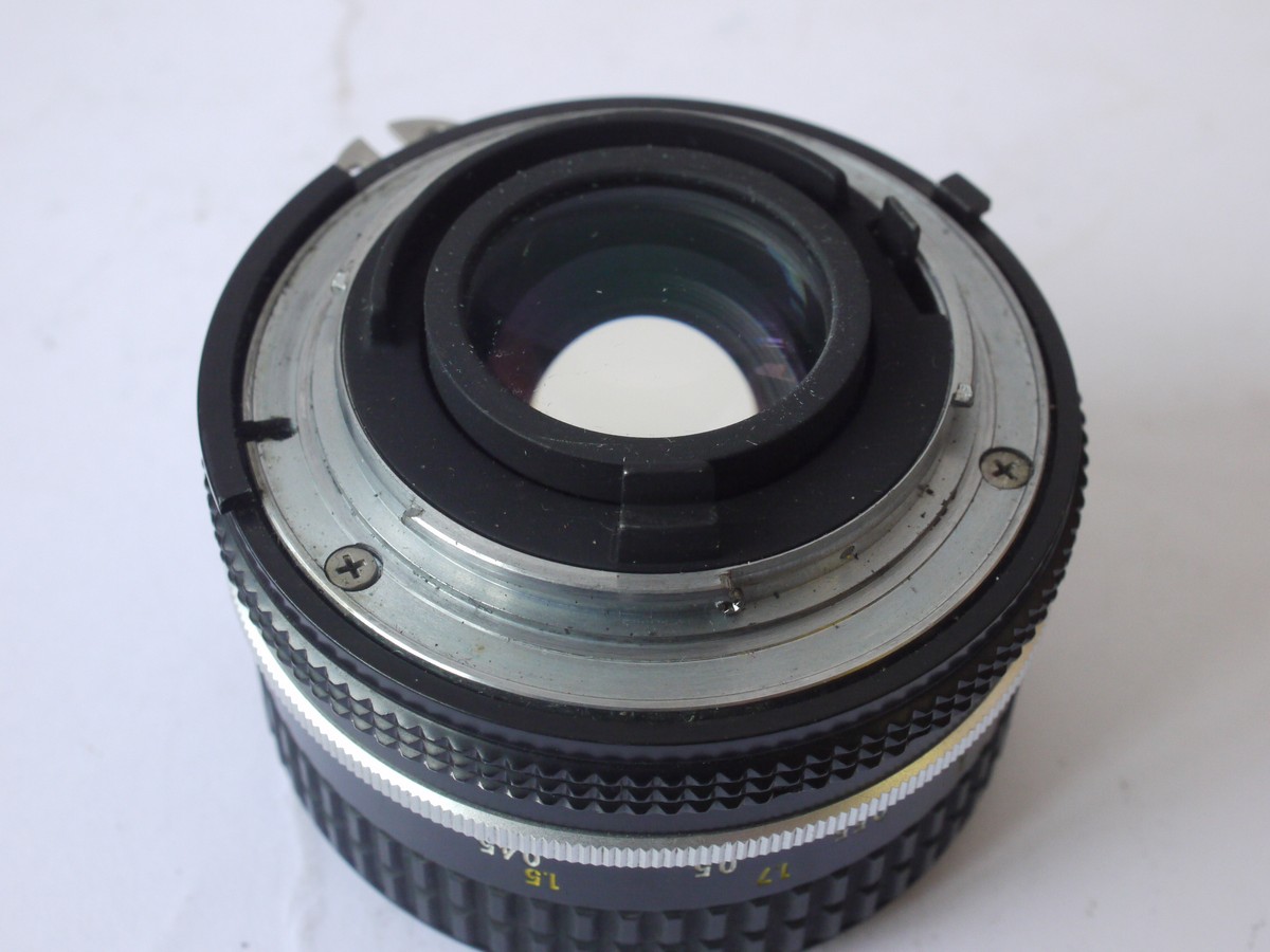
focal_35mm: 60
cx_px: 635
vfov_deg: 24.4
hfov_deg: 32.2
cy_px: 476
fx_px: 2201
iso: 800
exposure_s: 1/60
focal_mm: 30
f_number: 9
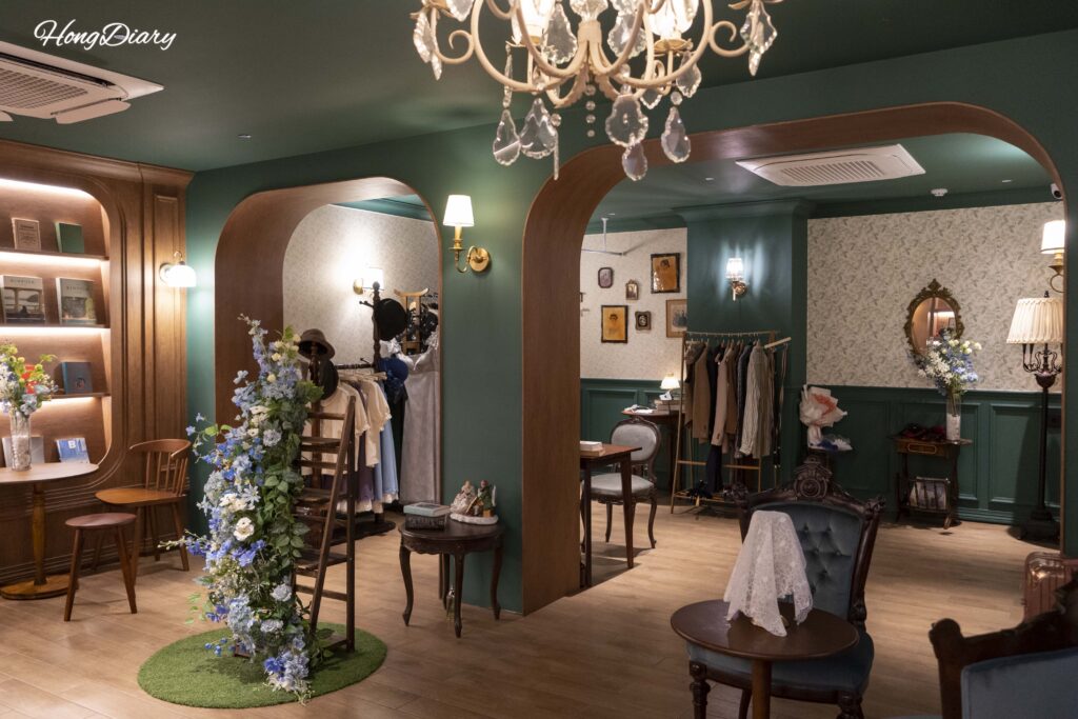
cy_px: 360
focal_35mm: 28
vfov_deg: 46.4
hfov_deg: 65.5
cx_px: 539
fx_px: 839
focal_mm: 28
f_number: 4
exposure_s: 1/160
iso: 5000
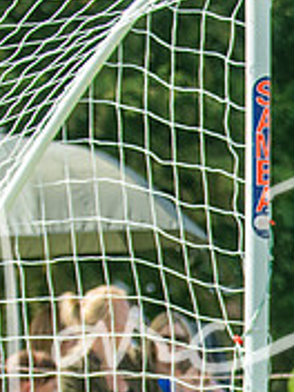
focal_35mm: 597
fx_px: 6761
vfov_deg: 3.3
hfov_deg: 2.5
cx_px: 622
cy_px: 454
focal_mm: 90
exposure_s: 1/1600
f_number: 3.2
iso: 250
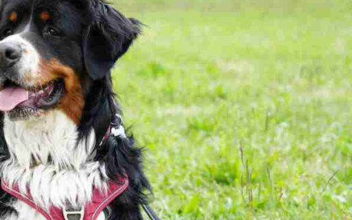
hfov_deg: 21.8
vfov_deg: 14.1
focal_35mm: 92
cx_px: 10
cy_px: 191
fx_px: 883
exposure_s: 1/160
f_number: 4
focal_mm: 45
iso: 100
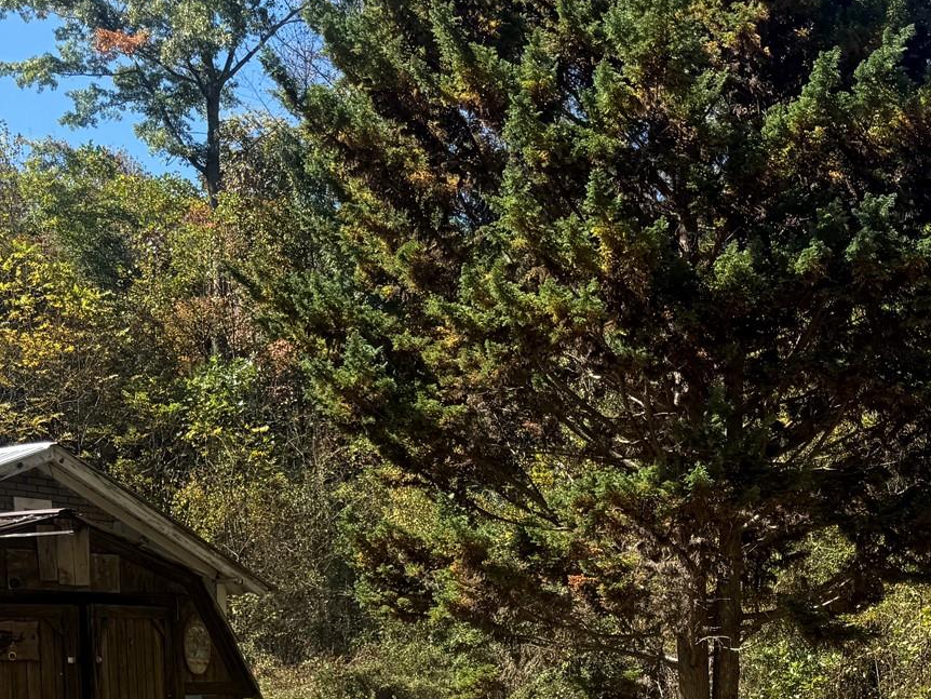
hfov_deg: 32.3
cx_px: 812
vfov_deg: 23.9
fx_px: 1533
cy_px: 784
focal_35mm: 57
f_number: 1.78
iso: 80
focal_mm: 6.76
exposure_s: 1/2232
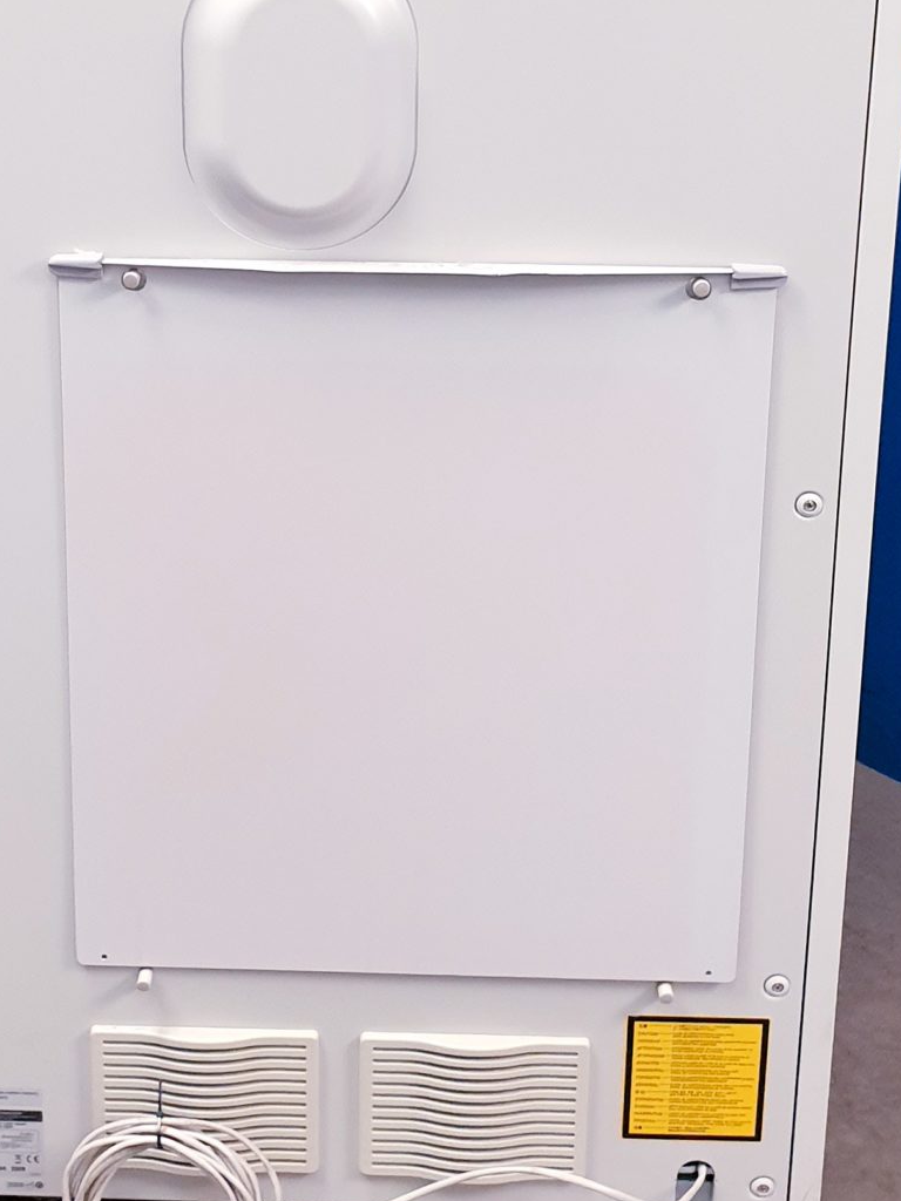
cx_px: 294
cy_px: 258
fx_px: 2256
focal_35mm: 65
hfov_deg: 22.5
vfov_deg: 29.2
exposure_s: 1/50
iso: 250
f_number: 2.4
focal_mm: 4.3
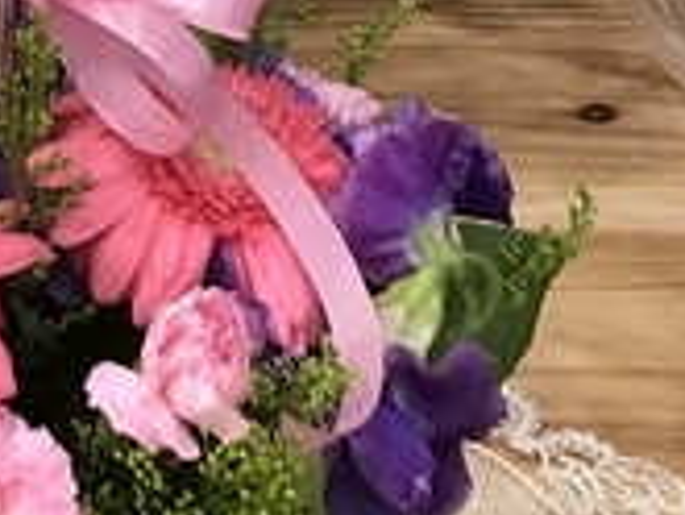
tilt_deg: -27.7
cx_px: 133
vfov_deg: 6.9
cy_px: -764
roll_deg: -1.0
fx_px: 4040
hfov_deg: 9.7
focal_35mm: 204
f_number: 1.8
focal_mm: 3.99
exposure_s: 1/17
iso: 64
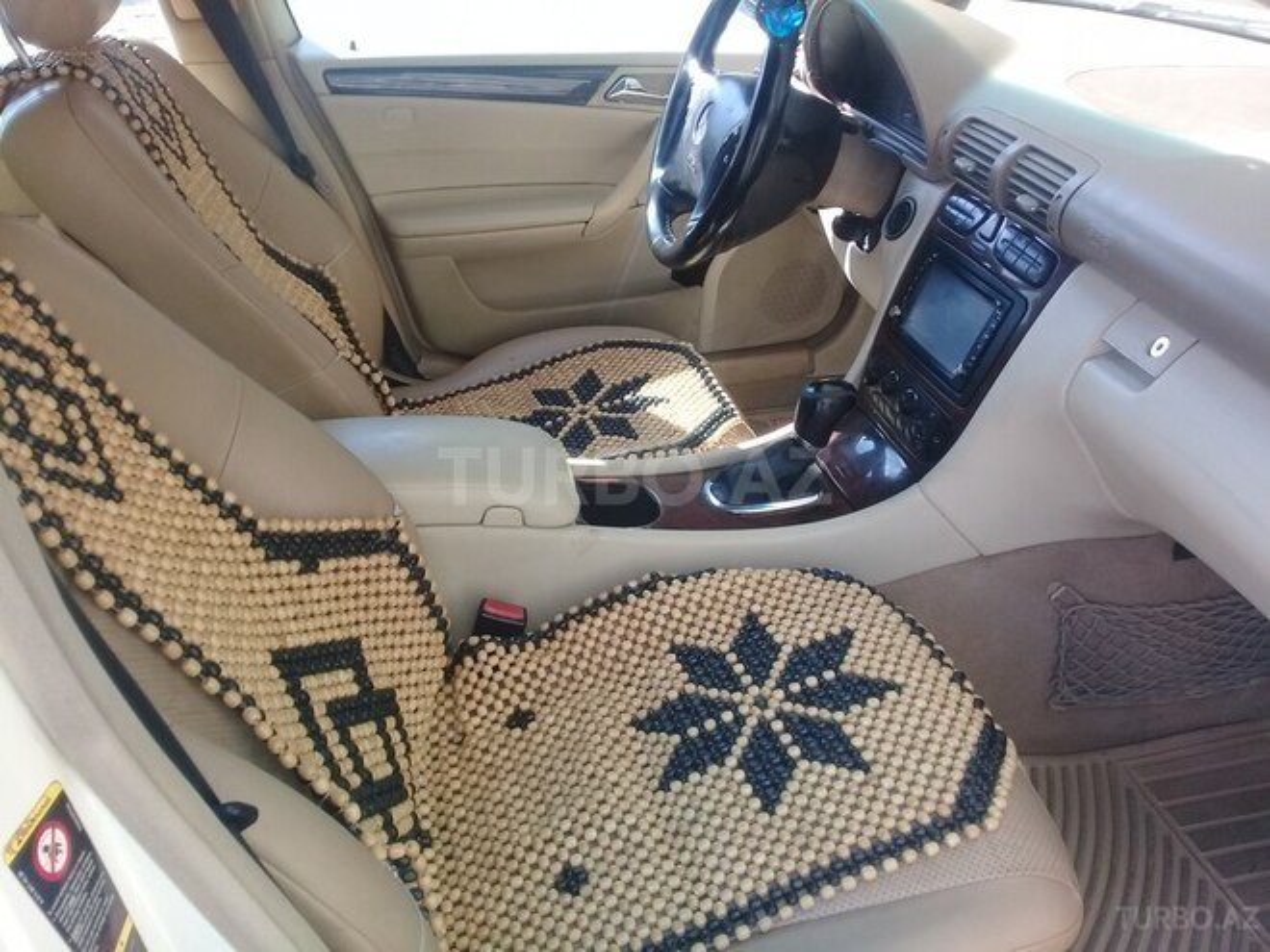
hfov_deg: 58.4
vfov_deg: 45.4
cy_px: 476
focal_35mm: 31
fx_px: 1137
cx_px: 635
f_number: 2.2
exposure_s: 1/140
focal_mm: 3.3
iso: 50
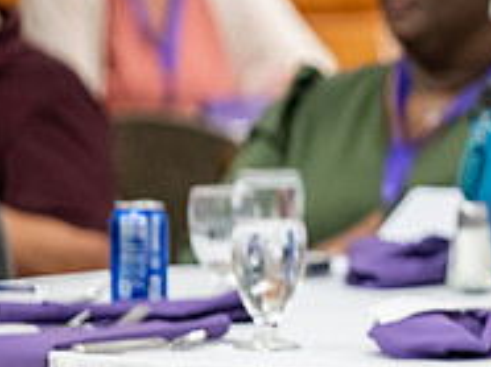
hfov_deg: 4.5
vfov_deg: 3.4
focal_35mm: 435
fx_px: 6162
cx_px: 702
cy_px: 184
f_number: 2.8
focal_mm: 145
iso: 2000
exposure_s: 1/160
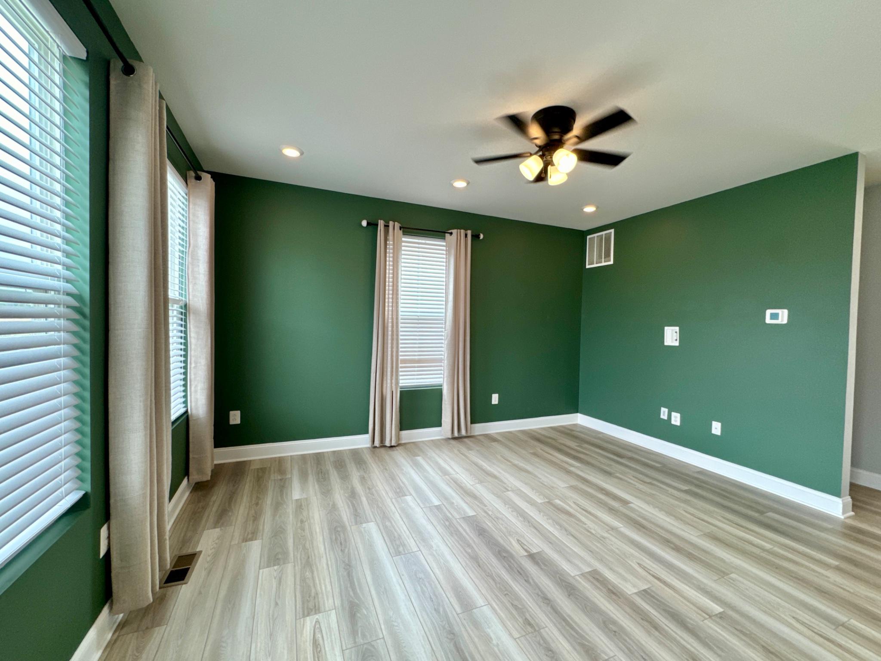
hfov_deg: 102.1
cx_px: 440
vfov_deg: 85.7
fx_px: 356
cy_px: 330
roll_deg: -0.6
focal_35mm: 14
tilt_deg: -1.7
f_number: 2.2
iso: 160
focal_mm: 2.22
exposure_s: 1/120
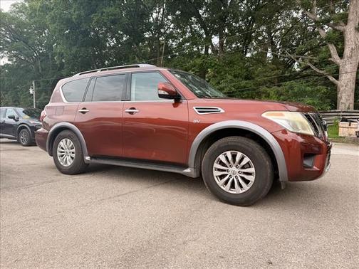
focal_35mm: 24
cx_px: 180
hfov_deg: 71.6
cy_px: 134
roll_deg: +2.4
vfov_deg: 56.8
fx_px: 249
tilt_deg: -3.9
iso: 80
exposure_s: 1/1018
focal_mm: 6.76
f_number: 1.78
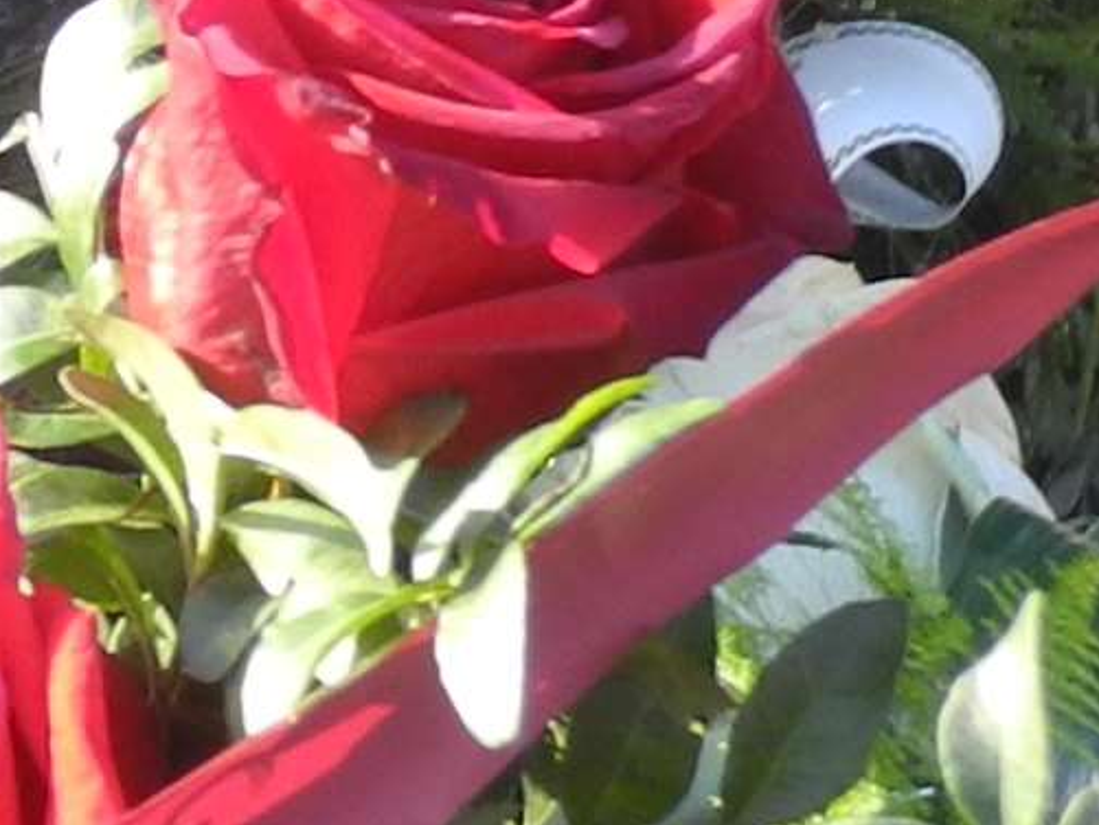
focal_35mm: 364
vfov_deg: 4.0
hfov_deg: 5.2
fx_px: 11559
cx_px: -1950
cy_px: -1014
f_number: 3.5
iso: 100
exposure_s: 1/100
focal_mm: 10.7
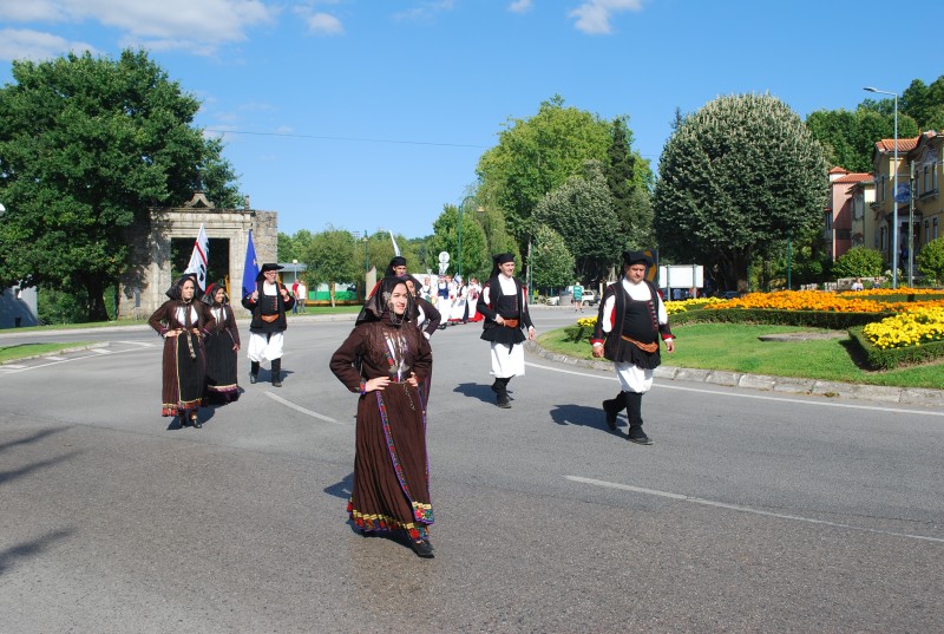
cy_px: 317
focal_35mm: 33
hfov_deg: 57.1
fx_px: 867
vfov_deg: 40.1
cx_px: 472
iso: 100
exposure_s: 1/200
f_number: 7.1
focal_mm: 22
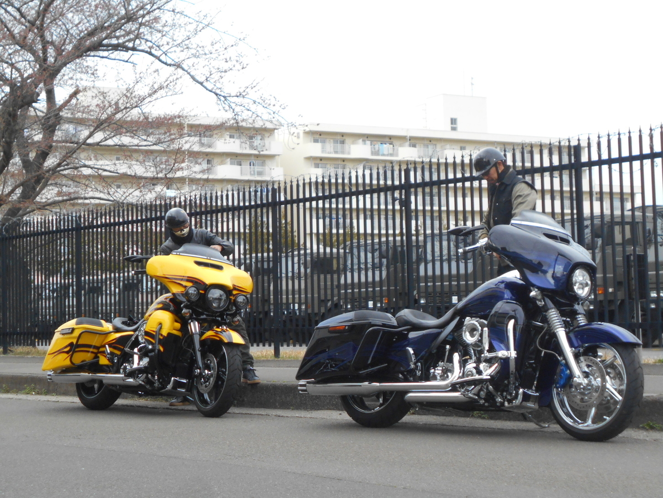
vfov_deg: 22.3
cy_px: 249
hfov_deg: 29.4
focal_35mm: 66
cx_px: 332
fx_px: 1264
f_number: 5.3
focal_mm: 11.6
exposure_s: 1/250
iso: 200
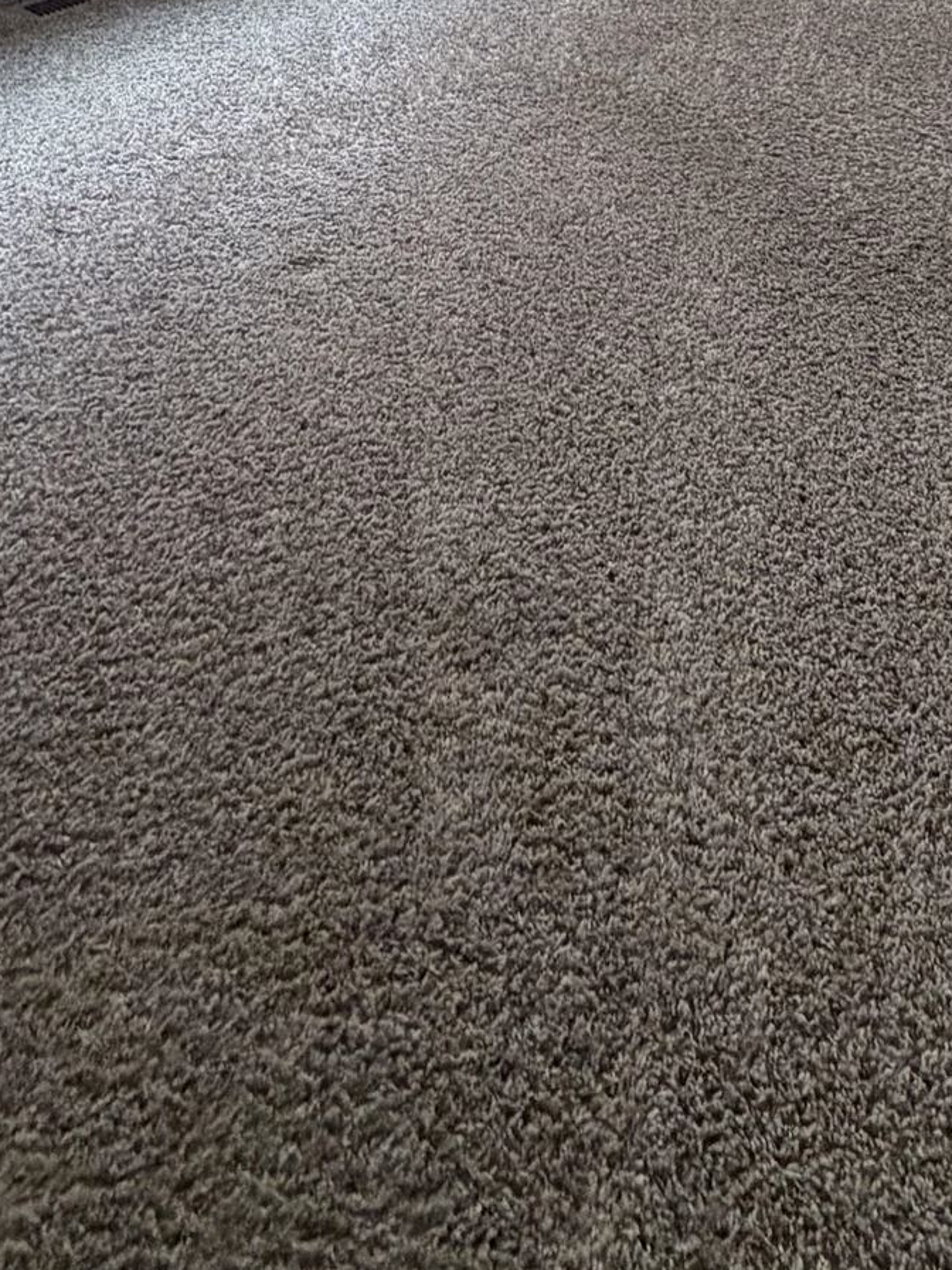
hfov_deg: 39.1
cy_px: -325
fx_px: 1320
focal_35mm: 36
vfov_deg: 36.6
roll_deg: -0.3
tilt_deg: -9.3
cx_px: 650
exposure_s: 1/60
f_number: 2.2
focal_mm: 2.22
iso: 320
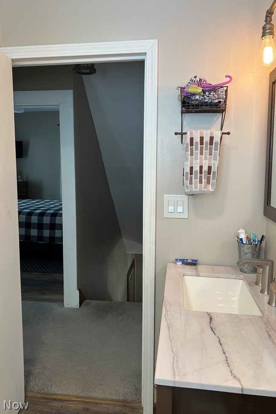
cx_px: 132
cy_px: 200
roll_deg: -0.5
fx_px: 322
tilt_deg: -5.4
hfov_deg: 46.4
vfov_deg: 65.5
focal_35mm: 28
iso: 125
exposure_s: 1/120
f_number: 1.5
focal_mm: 5.7
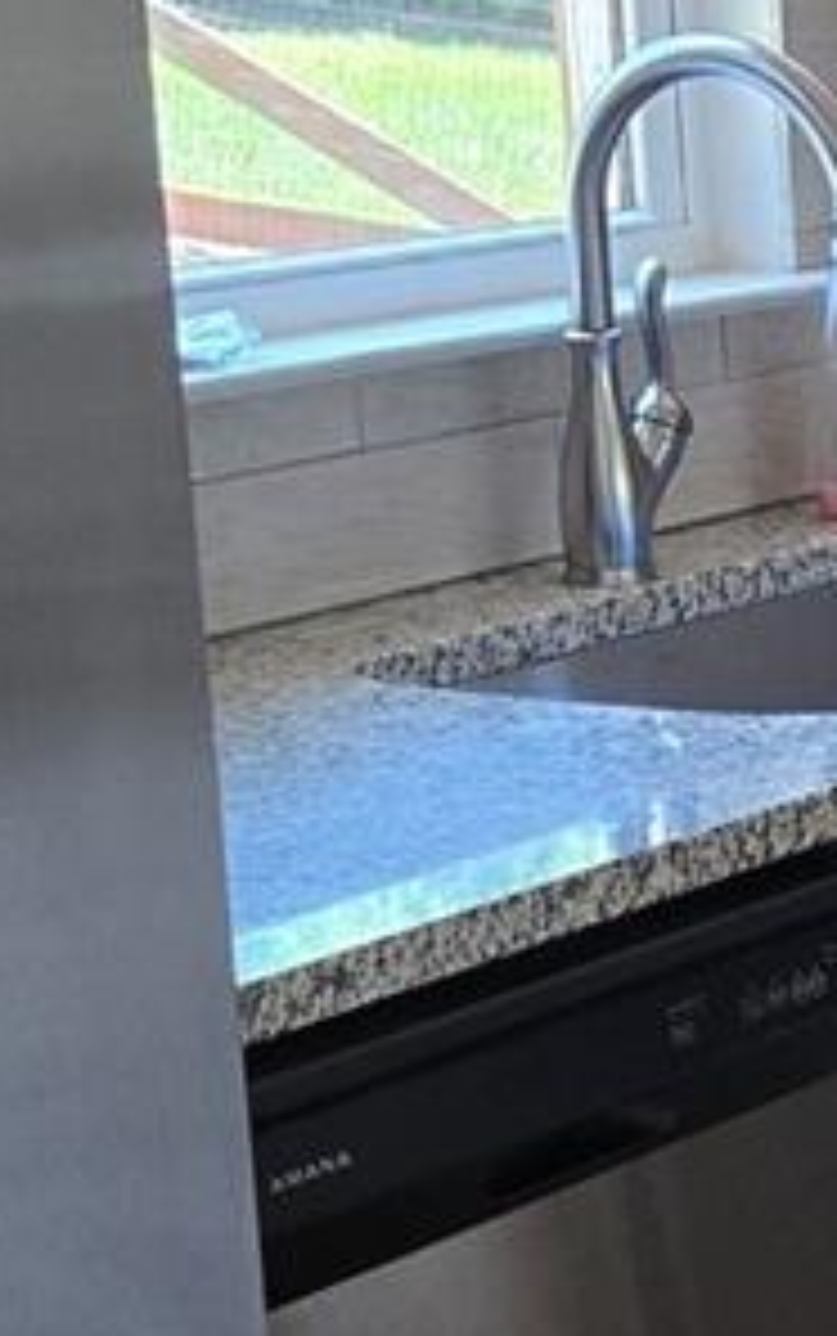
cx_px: 1629
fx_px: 4592
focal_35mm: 126
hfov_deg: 9.7
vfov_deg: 16.5
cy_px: 999
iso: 160
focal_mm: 5.4
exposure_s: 1/120
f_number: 1.8
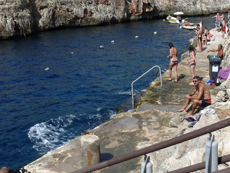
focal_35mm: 58
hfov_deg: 33.2
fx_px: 386
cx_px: 116
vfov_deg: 24.9
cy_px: 41
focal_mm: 7.4
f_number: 6.3
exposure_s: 1/500
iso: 100
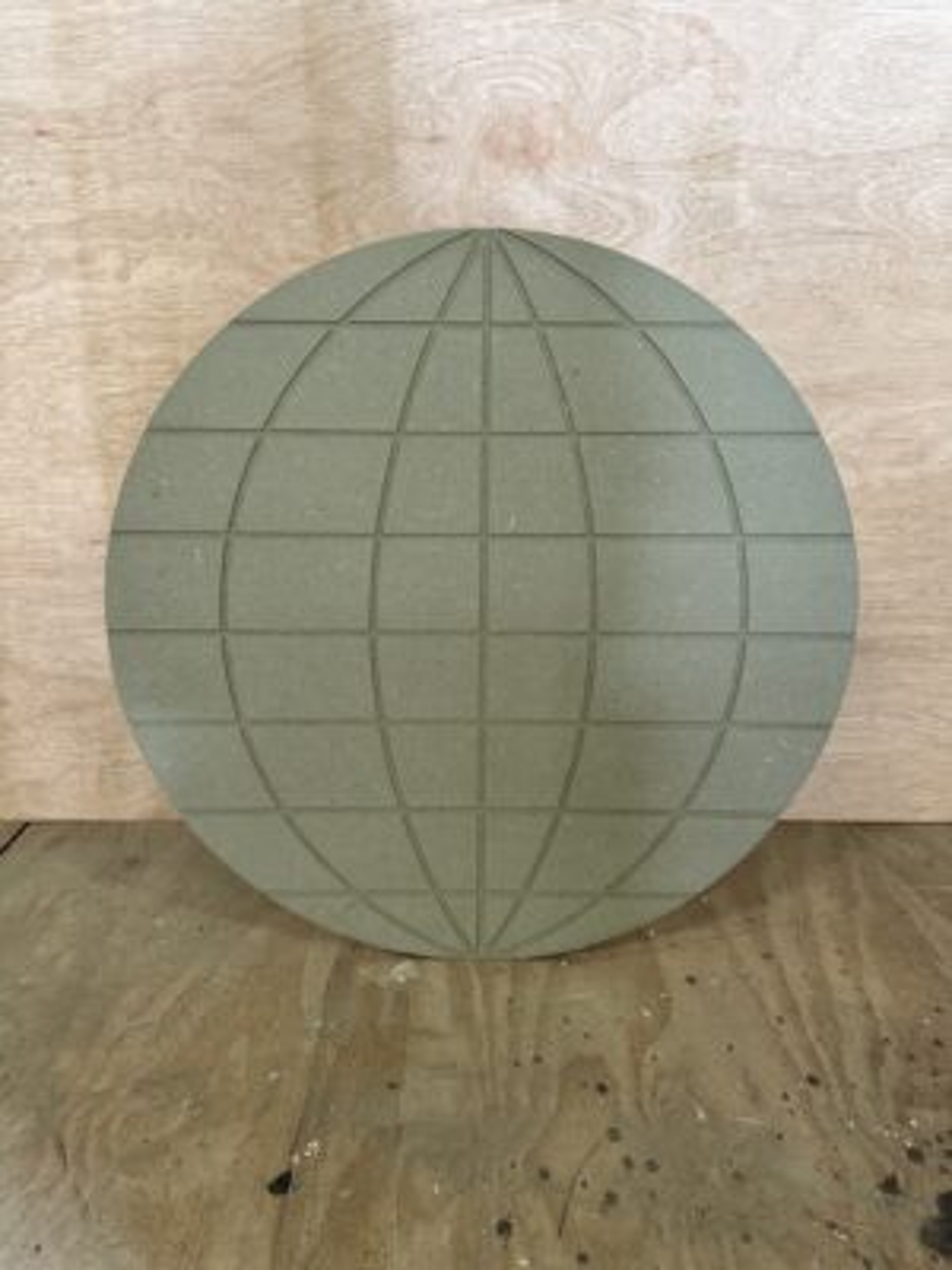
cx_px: 476
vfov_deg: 71.6
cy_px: 635
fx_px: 880
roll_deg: -0.7
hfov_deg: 56.8
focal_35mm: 24
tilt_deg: -16.7
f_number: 1.78
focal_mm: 6.86
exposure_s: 1/50
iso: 250
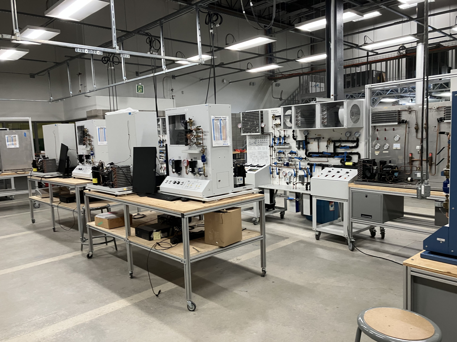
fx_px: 370
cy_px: 171
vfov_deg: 49.7
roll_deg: +2.7
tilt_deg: -5.5
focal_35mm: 28
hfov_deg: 63.4
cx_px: 228
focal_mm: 3.99
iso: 100
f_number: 1.8
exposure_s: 1/60
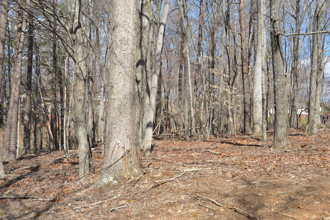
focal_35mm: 39
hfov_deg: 49.6
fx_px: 357
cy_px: 110
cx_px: 165
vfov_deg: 34.1
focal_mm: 26
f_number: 7.1
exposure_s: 1/200
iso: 100
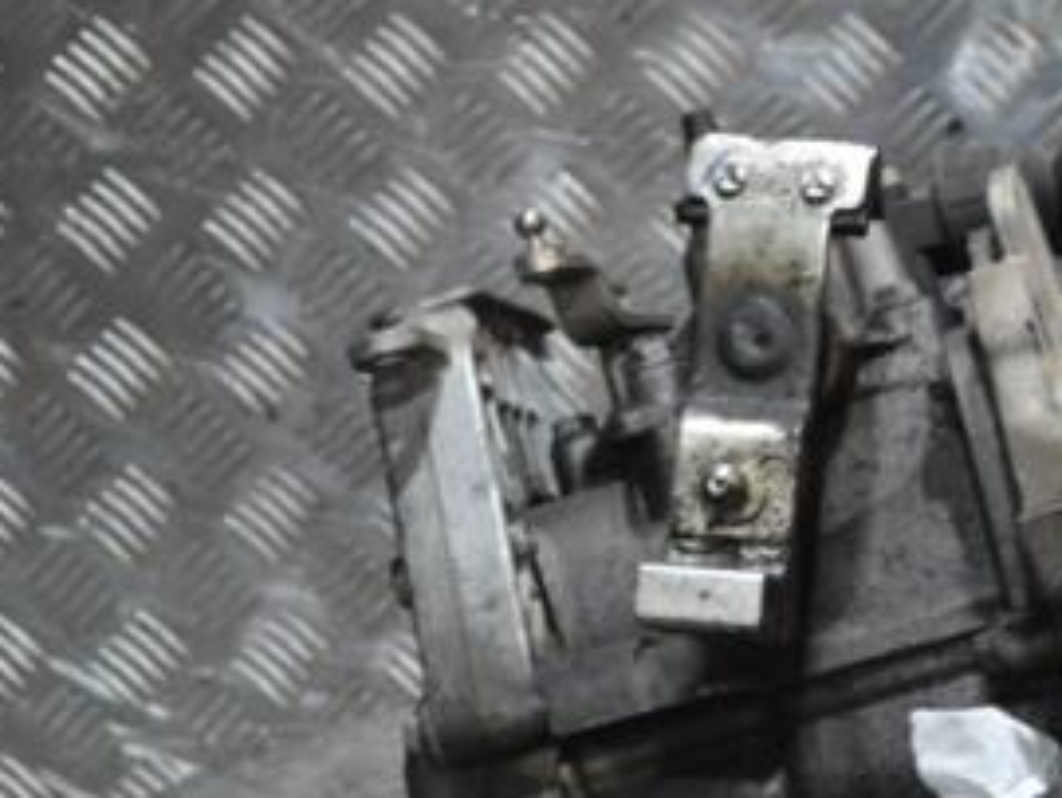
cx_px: 1090
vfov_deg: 10.3
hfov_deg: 13.5
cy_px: 554
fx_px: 4424
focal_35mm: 144
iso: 3200
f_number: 5.3
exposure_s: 1/60
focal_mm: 45
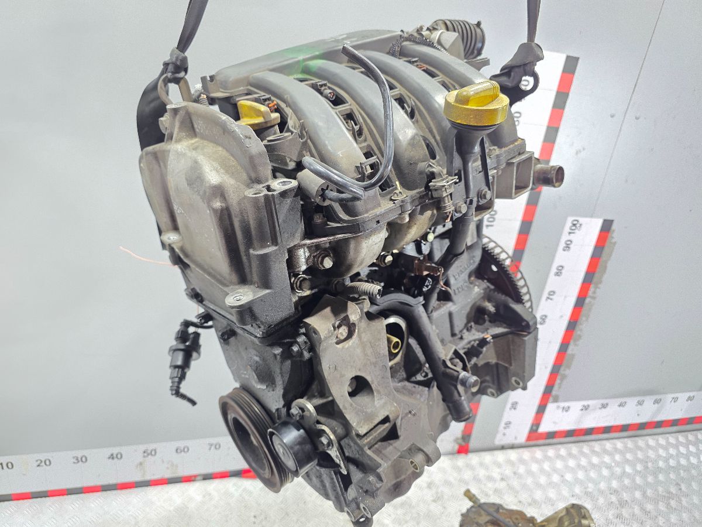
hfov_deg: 73.9
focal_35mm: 23
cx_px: 351
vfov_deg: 58.9
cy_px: 264
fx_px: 466
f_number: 1.7
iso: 640
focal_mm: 6.3
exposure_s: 1/100
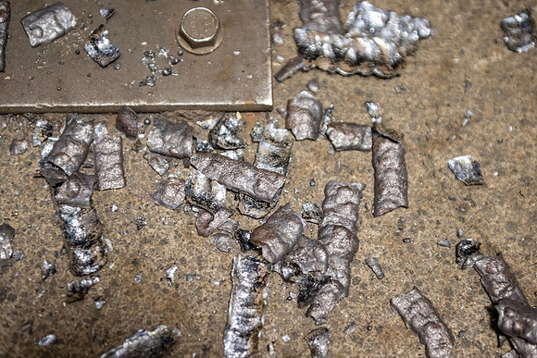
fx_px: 895
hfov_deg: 33.4
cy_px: 179
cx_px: 268
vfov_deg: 22.6
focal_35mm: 60
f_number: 2.8
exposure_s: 1/160
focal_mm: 60
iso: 2500
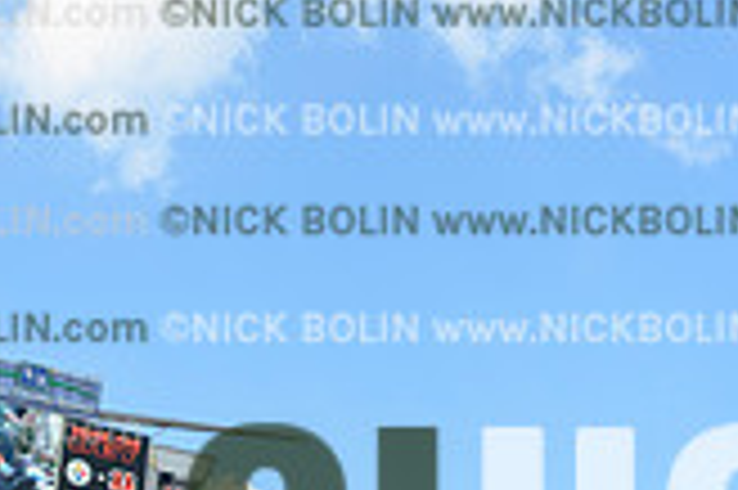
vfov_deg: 15.3
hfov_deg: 23.8
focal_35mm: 85
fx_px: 1741
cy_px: 641
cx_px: 504
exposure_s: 1/100
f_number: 7.1
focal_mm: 24
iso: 80
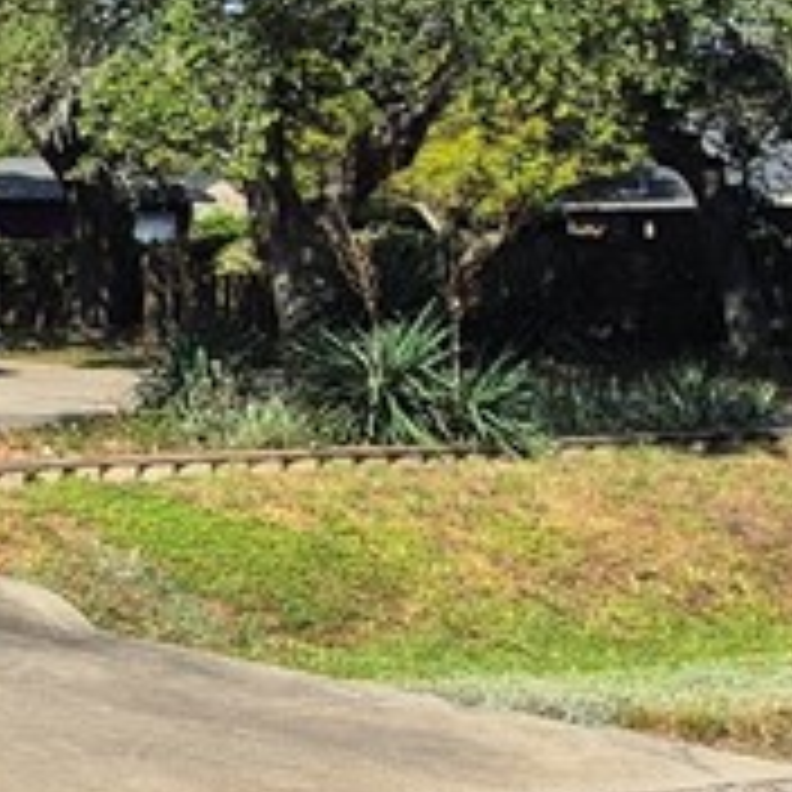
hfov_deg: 18.6
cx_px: -711
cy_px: 243
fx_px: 1734
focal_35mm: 67
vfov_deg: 25.5
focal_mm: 1.74
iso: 50
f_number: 2.2
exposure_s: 1/2088
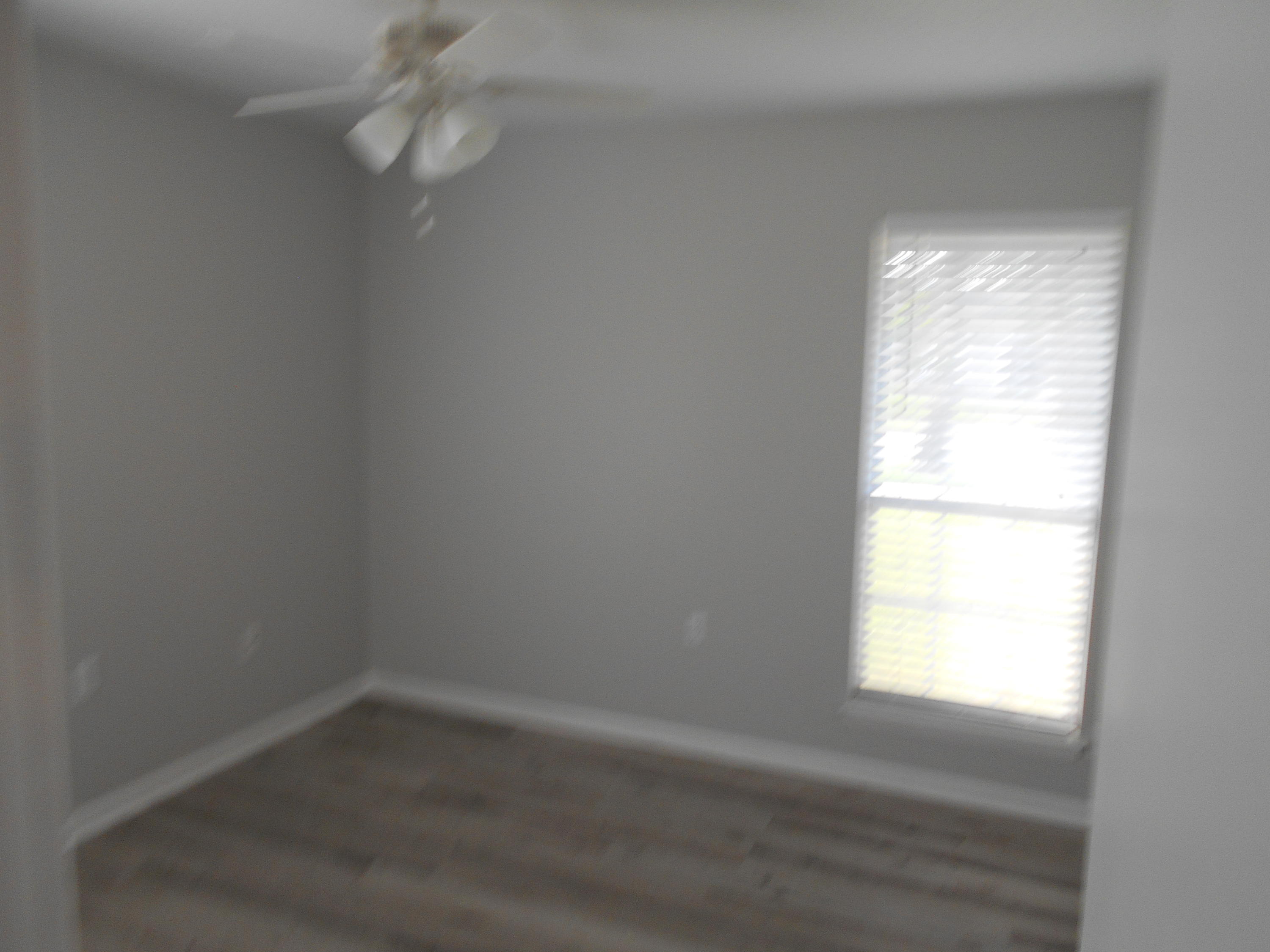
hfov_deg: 67.3
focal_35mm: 26
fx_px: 954
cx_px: 635
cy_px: 476
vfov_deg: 53.1
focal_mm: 4.6
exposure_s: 1/30
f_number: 3.2
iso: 125
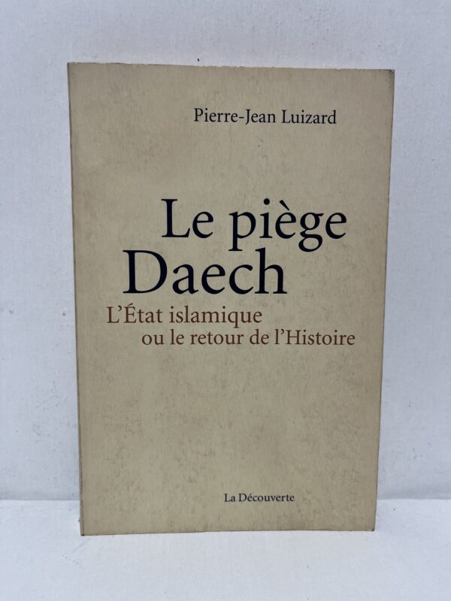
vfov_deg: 67.3
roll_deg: -1.3
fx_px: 452
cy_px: 300
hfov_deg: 53.1
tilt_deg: -11.5
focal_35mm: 26
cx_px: 226
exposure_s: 1/100
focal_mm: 5.1
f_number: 1.6
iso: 125
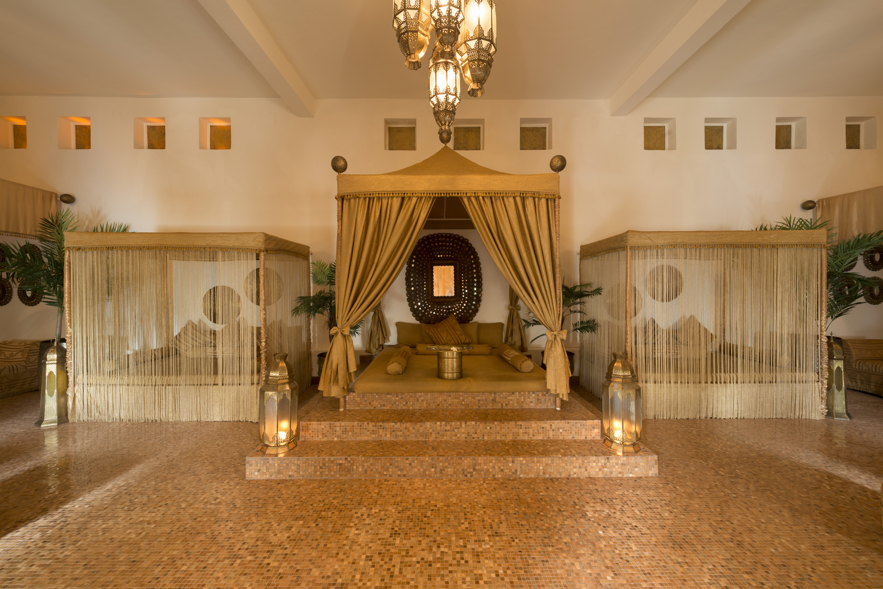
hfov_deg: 104.2
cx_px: 442
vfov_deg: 81.2
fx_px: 343
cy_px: 294
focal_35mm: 14
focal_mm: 14
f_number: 11
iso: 400
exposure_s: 3
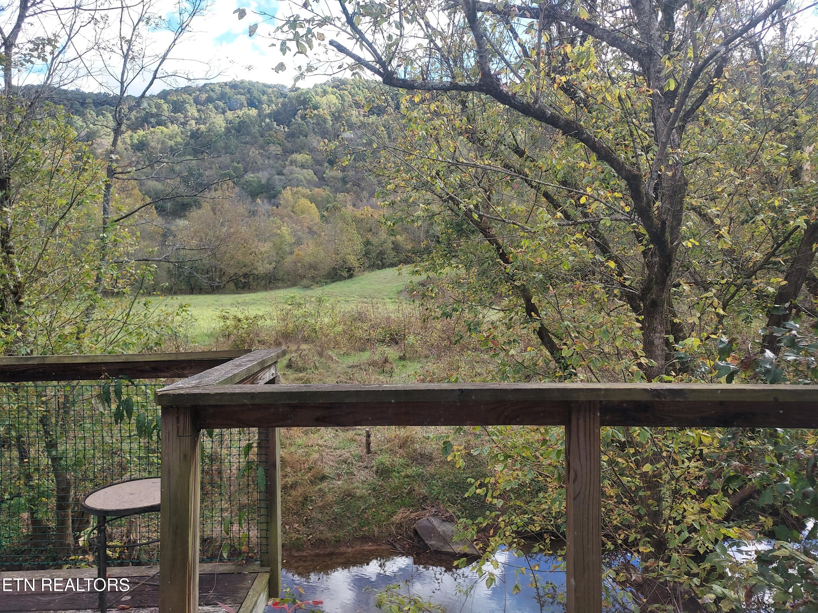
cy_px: 306
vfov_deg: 56.8
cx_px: 409
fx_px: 567
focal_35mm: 24
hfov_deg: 71.6
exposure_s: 1/240
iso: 40
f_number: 1.8
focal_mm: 4.6
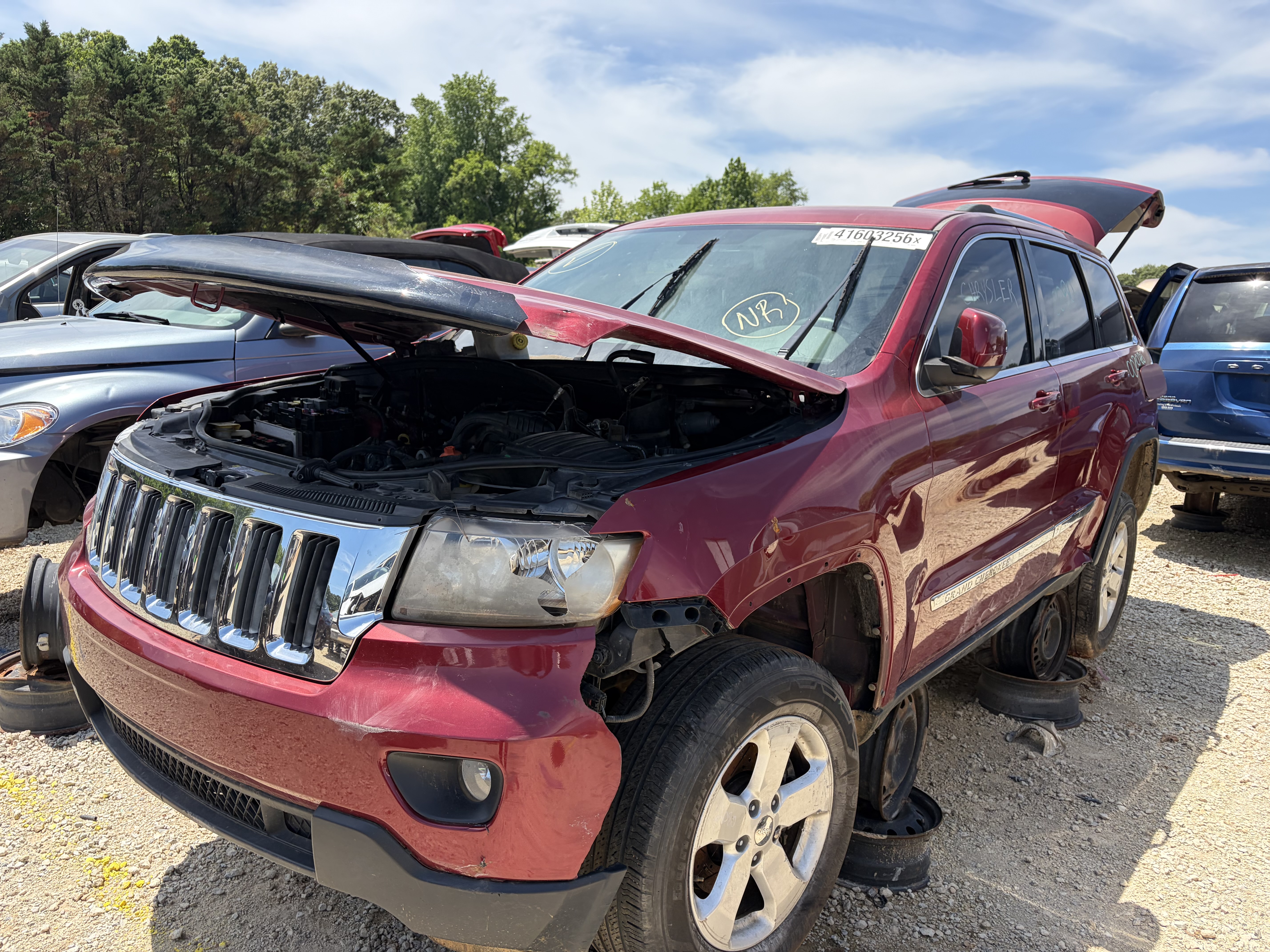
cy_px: 476
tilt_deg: -7.0
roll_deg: -2.0
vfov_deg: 53.1
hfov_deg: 67.3
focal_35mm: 26
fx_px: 954
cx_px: 635
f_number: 1.6
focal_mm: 5.96
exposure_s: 1/2012
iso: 64
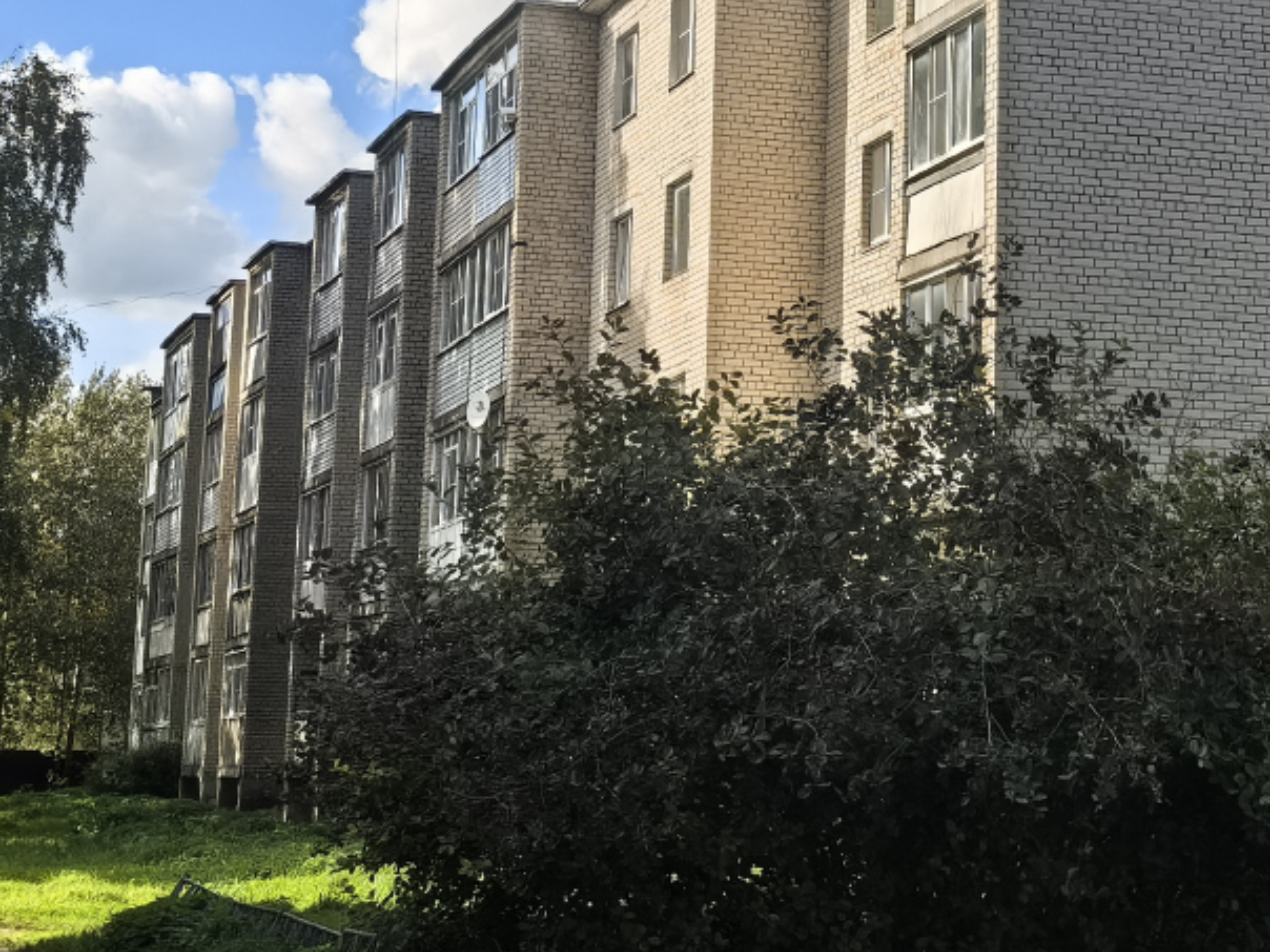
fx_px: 3082
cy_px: 142
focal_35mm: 84
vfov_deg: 17.4
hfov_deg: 22.9
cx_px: 1049
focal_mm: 6.98
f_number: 2
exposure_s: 1/8130
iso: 160
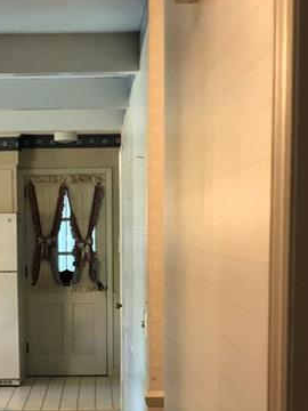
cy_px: 417
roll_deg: +1.6
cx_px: 31
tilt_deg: -8.8
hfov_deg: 13.2
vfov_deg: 17.3
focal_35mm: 111
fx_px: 1317
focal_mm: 6
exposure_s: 1/24
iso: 160
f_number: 2.4
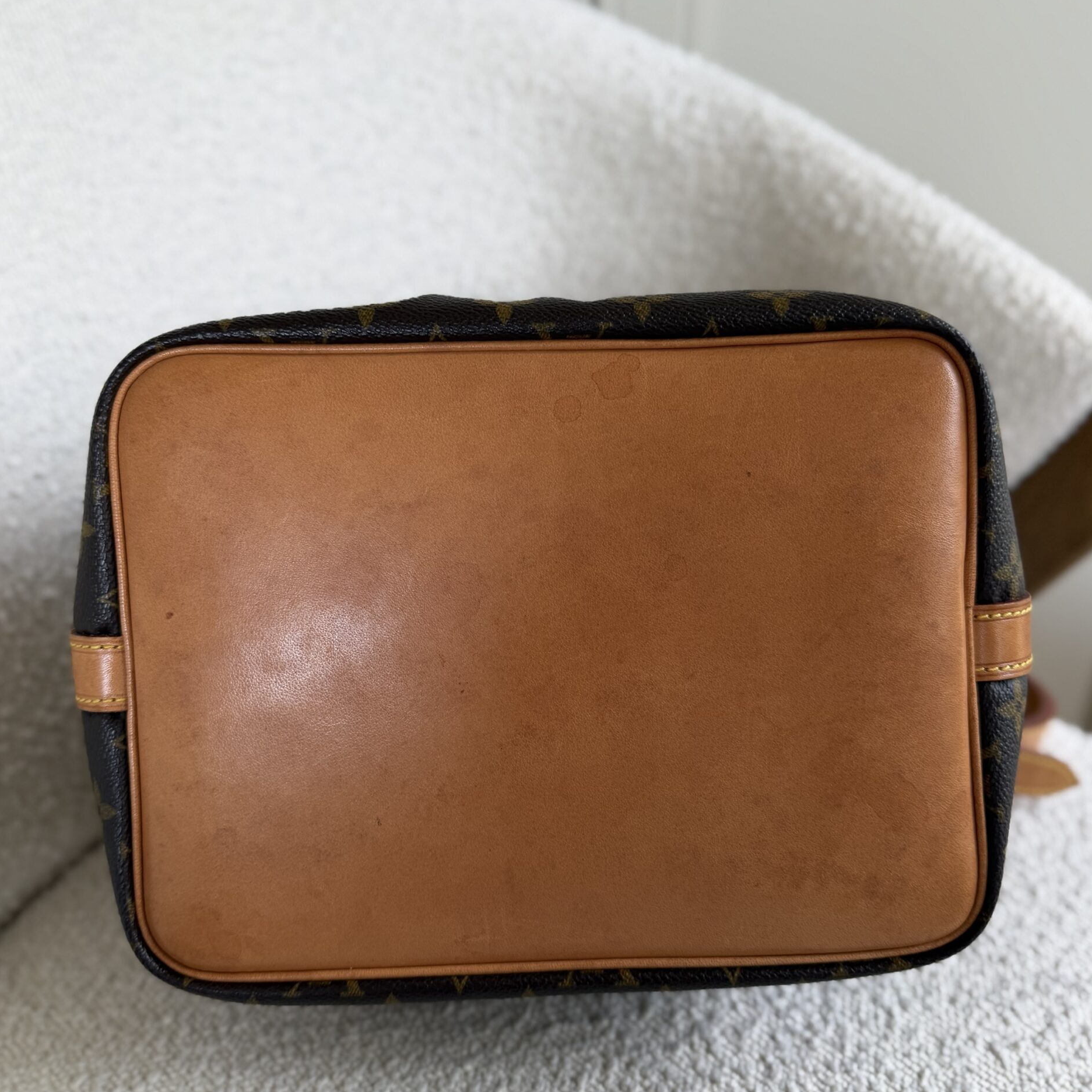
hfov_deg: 55.6
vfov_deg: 55.6
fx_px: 1035
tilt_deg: -28.9
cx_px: 549
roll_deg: -0.3
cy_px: 535
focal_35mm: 29
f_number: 1.78
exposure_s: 1/130
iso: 50
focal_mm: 6.76
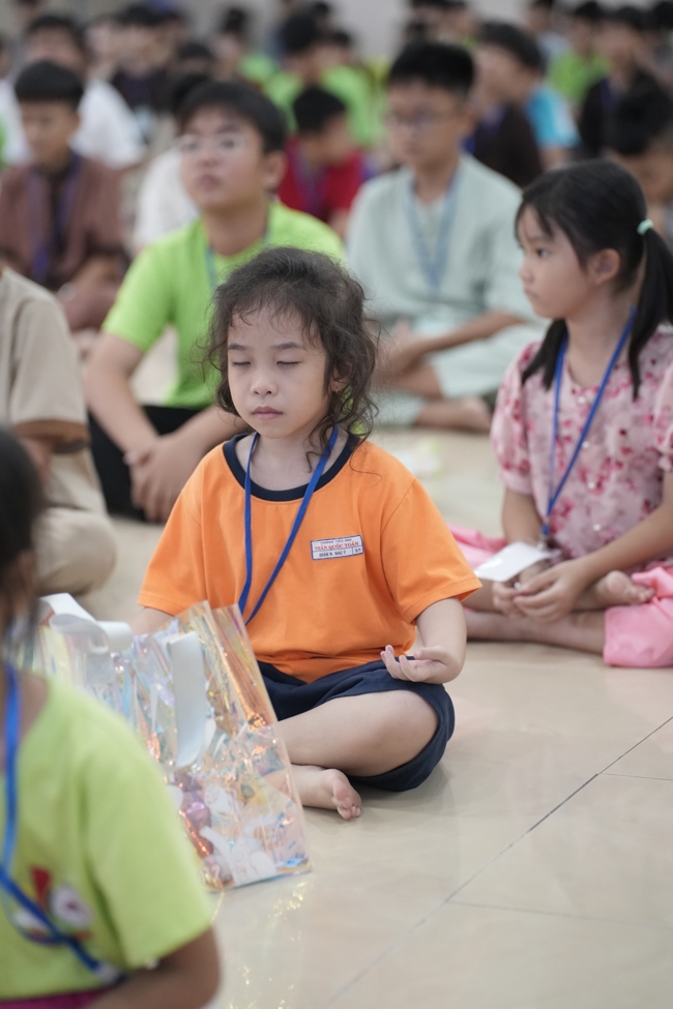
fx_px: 2944
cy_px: 504
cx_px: 336
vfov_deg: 19.5
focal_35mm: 105
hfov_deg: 13.0
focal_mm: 105
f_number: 2.8
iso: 4000
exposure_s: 1/200
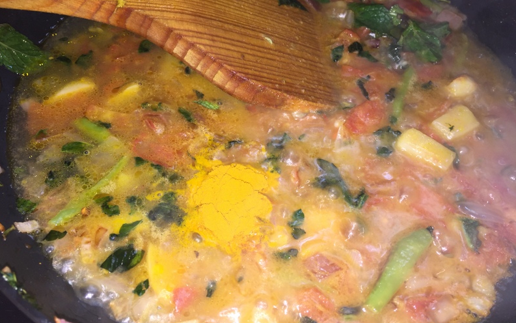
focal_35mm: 31
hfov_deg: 61.2
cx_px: 257
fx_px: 436
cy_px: 149
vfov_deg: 40.6
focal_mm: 4.15
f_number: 2.2
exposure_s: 1/51
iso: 32
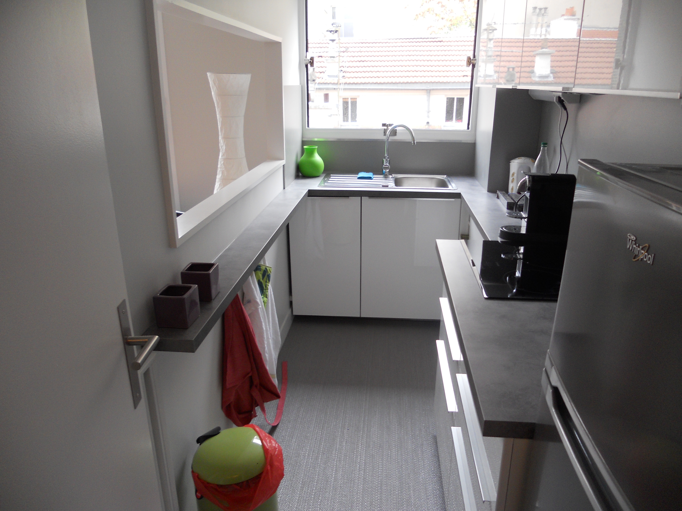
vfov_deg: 51.4
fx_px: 532
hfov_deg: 65.3
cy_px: 256
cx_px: 341
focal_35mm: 27
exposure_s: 1/30
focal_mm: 4.9
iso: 125
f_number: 3.2
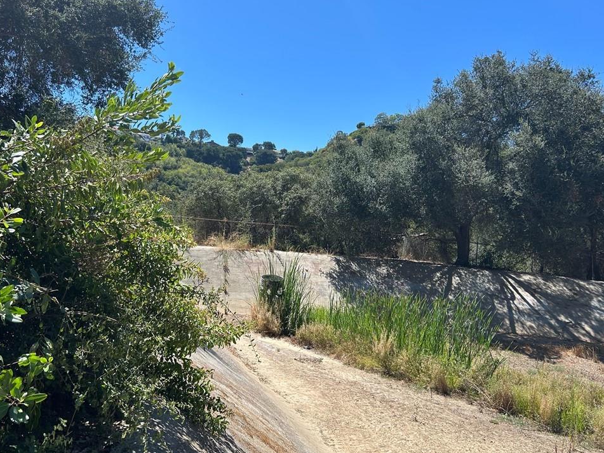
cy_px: 222
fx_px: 488
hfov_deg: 63.4
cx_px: 299
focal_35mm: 28
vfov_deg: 49.7
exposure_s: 1/2513
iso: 50
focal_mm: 5.7
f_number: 1.5
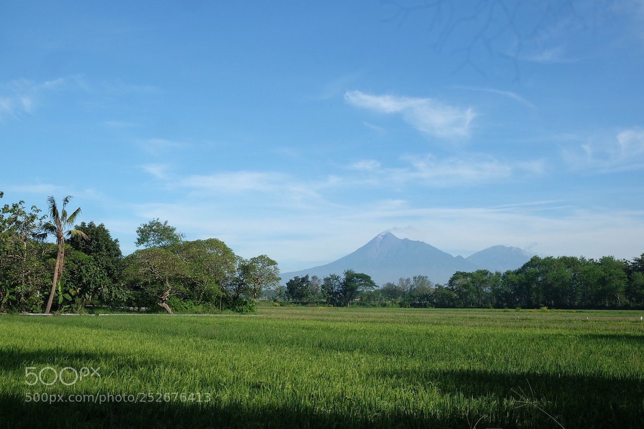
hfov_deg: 48.5
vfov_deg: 33.4
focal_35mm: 40
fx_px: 716
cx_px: 322
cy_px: 214
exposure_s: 1/60
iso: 320
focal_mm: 26.5
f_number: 22
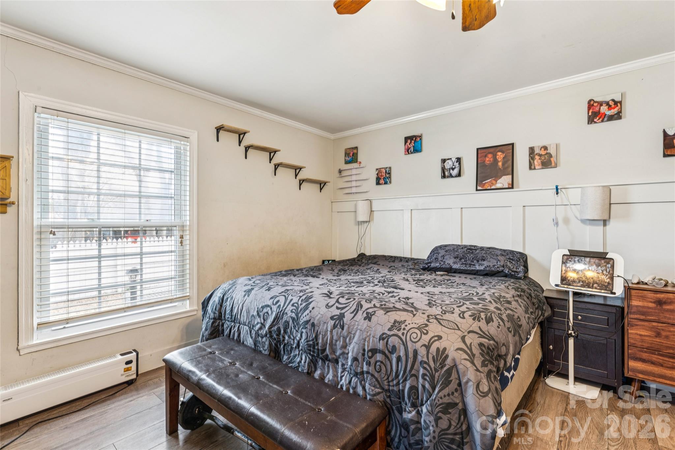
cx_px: 338
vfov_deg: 72.4
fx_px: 307
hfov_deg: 95.3
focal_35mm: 16
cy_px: 225
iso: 100
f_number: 13
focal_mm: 16.4
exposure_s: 1.6
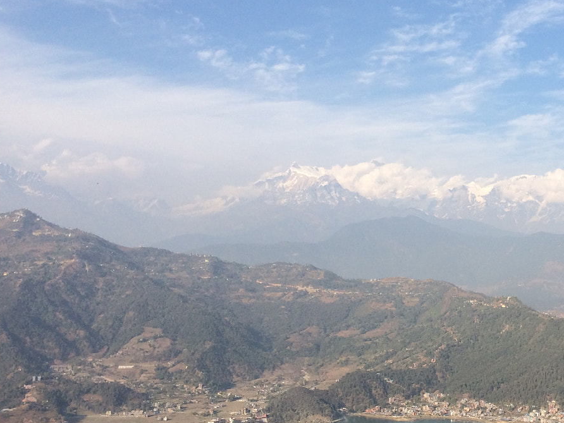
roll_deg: -0.4
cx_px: 467
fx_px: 847
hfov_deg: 35.4
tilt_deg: +2.7
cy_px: 247
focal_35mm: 52
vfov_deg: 28.0
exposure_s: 1/1953
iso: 32
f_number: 2.2
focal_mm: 4.15
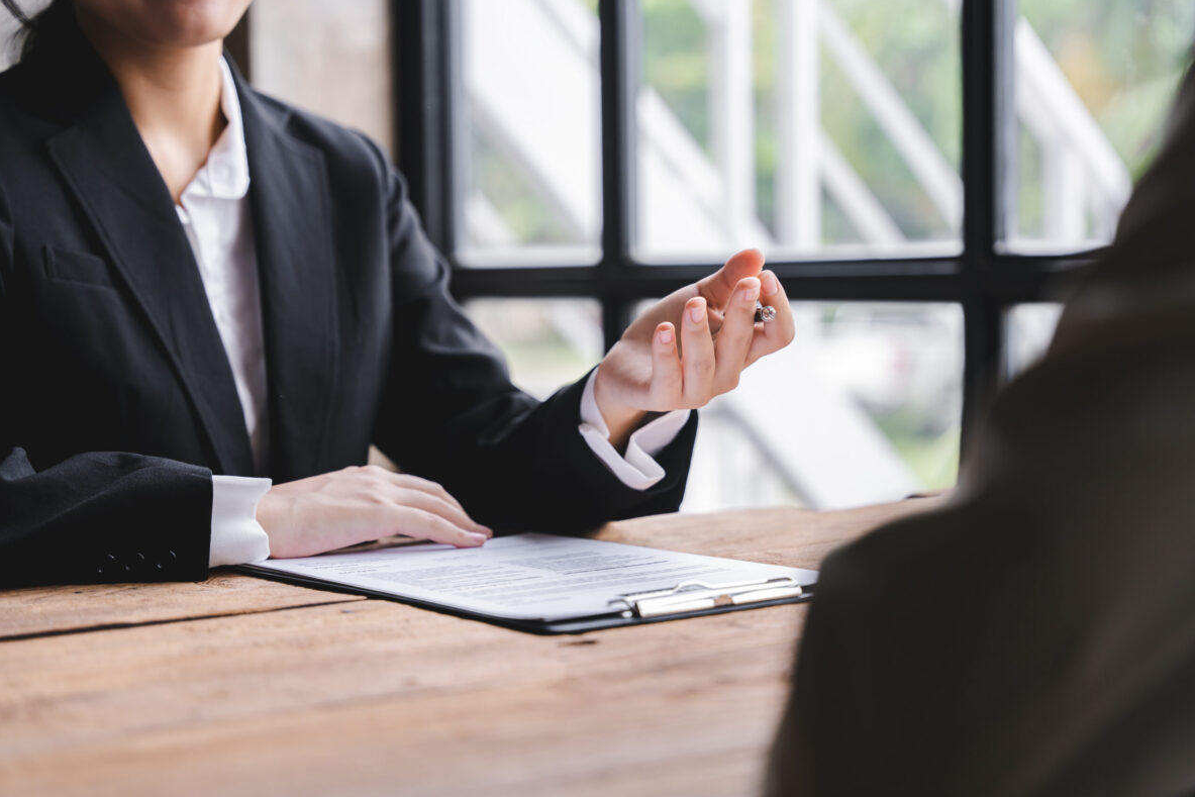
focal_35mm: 71
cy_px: 394
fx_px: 2357
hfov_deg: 28.5
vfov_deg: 19.2
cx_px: 605
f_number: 2.8
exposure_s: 1/400
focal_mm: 70
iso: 250
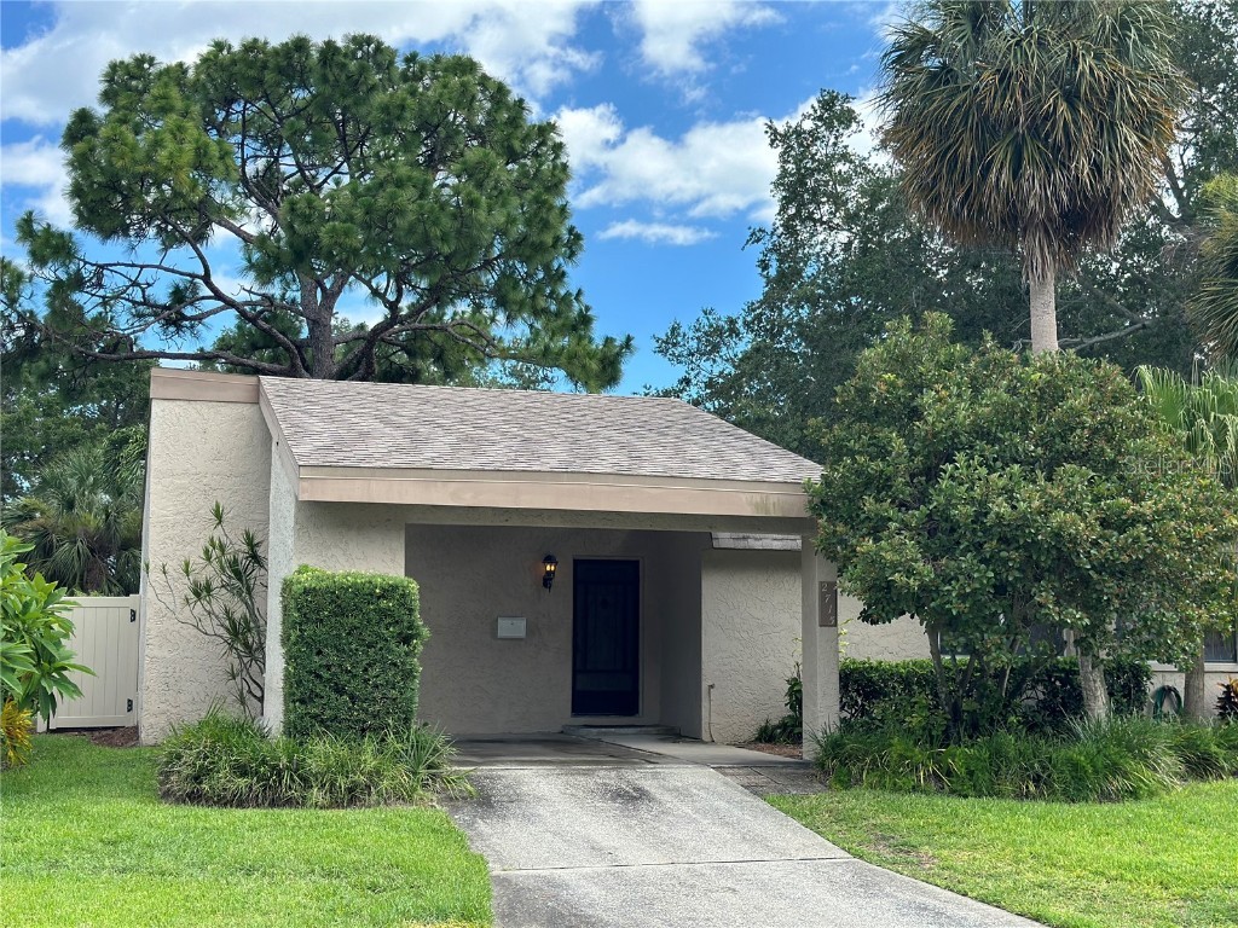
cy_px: 464
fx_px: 1717
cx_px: 619
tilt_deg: +6.7
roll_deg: -0.3
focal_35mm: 48
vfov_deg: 30.3
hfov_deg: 39.7
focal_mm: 6.86
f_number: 1.78
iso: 100
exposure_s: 1/2304
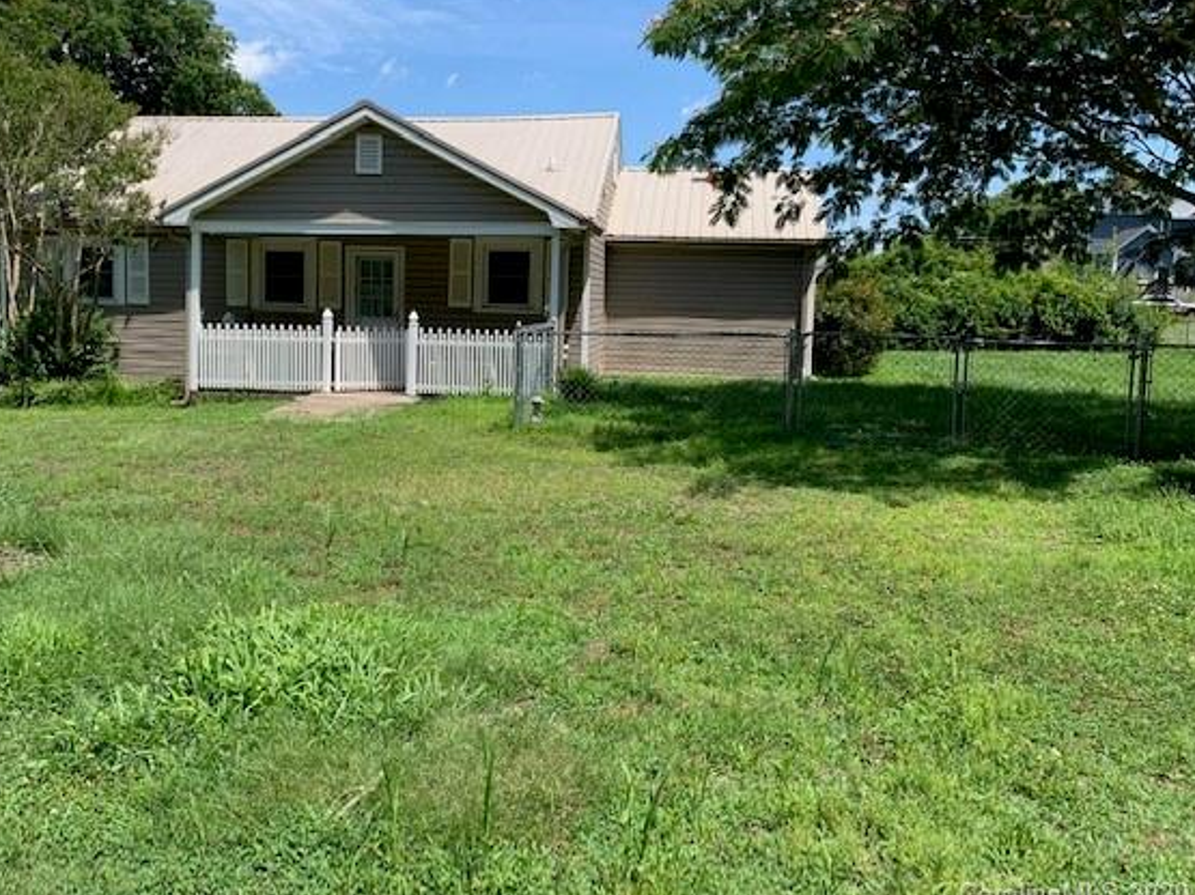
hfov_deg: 59.7
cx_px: 517
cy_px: 398
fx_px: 1035
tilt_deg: -4.2
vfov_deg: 46.7
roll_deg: -2.3
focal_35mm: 30
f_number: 1.8
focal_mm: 4.25
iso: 25
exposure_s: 1/1332
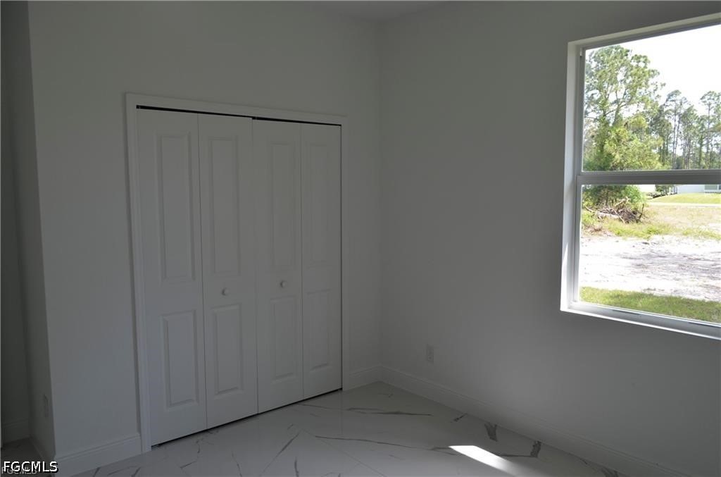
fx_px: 539
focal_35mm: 27
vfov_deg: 47.7
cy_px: 238
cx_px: 360
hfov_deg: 67.5
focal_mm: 18
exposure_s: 1/160
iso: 200
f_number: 6.3
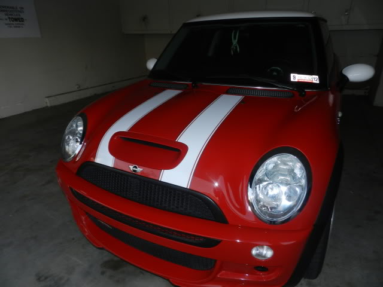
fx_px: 254
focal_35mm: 23
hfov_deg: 73.9
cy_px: 144
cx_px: 192
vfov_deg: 58.9
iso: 200
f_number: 3.4
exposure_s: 1/30
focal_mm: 4
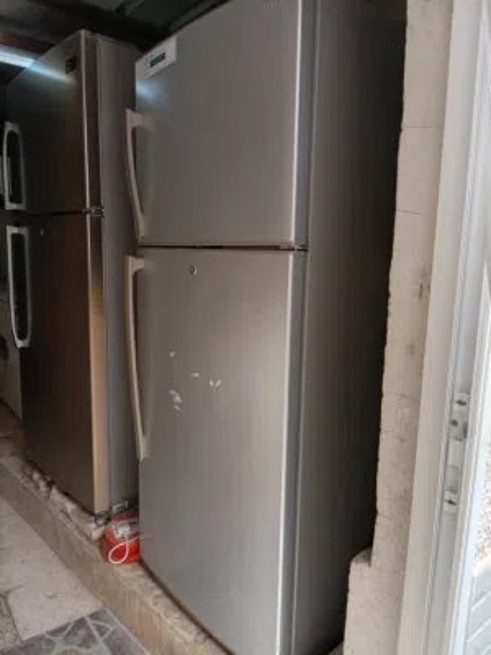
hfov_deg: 54.9
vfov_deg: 69.4
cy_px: 328
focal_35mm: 25
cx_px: 246
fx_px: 473
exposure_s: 1/183
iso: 101
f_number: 1.8
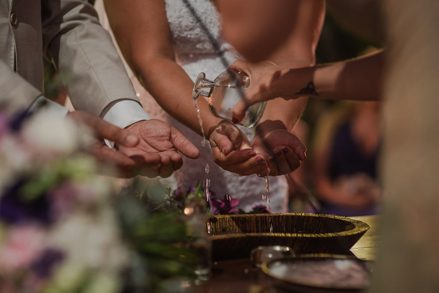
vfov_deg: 16.1
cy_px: 146
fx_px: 1037
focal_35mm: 85
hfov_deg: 23.9
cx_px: 220
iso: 1250
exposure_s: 1/125
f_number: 2
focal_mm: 85
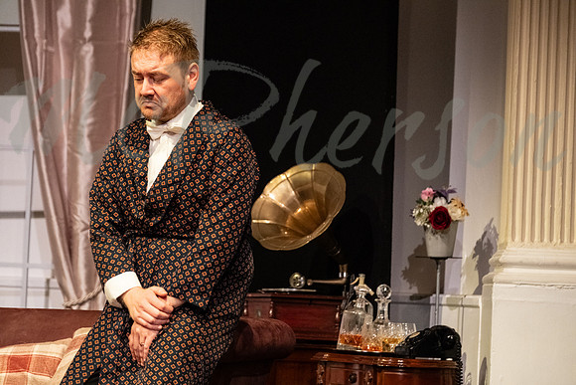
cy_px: 192
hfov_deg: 15.6
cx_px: 288
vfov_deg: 10.5
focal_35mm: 131
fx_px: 2096
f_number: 3.2
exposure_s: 1/250
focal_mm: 87.1
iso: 2000
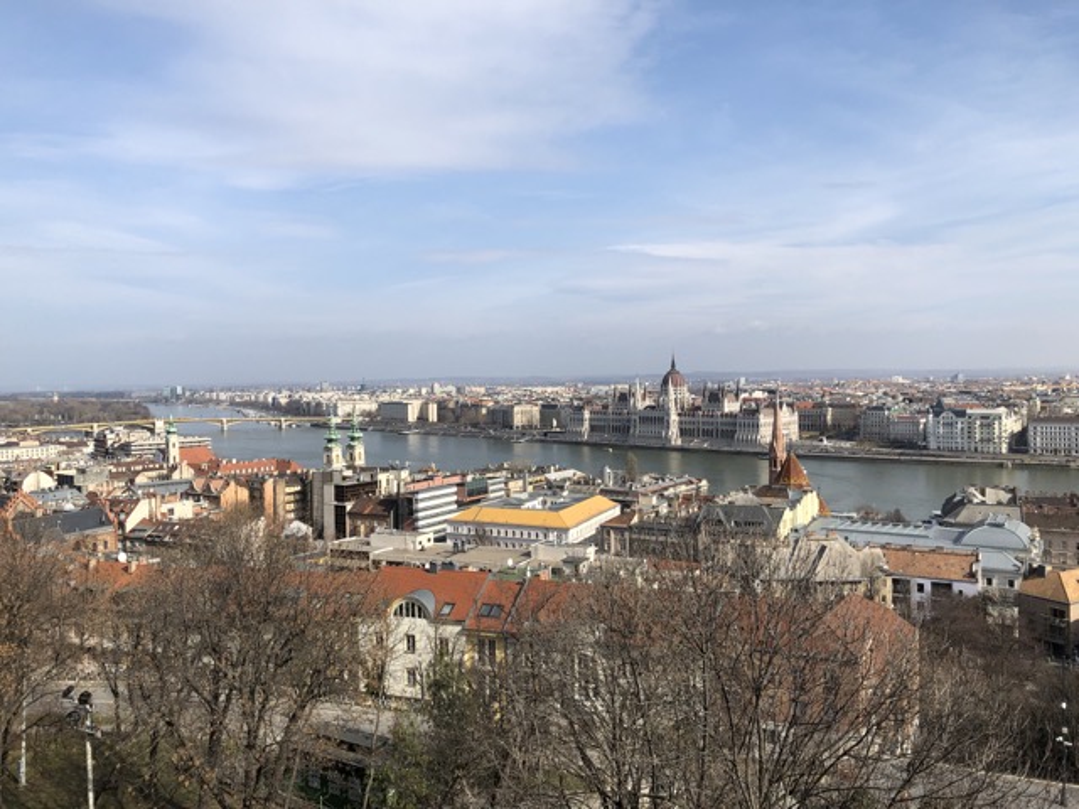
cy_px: 404
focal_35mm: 28
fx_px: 873
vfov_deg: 49.7
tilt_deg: -1.8
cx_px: 540
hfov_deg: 63.4
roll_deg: +1.4
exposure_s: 1/2667
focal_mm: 3.99
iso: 25
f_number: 1.8
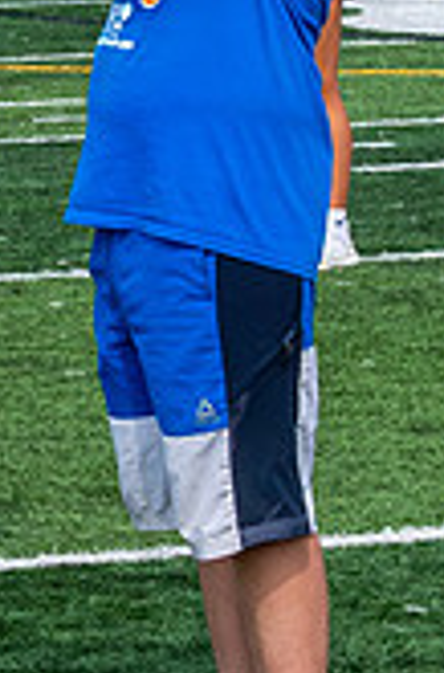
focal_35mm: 271
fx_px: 5045
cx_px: -579
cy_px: -104
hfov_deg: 4.9
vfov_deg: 7.6
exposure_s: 1/1000
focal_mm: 48
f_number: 13
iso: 1250
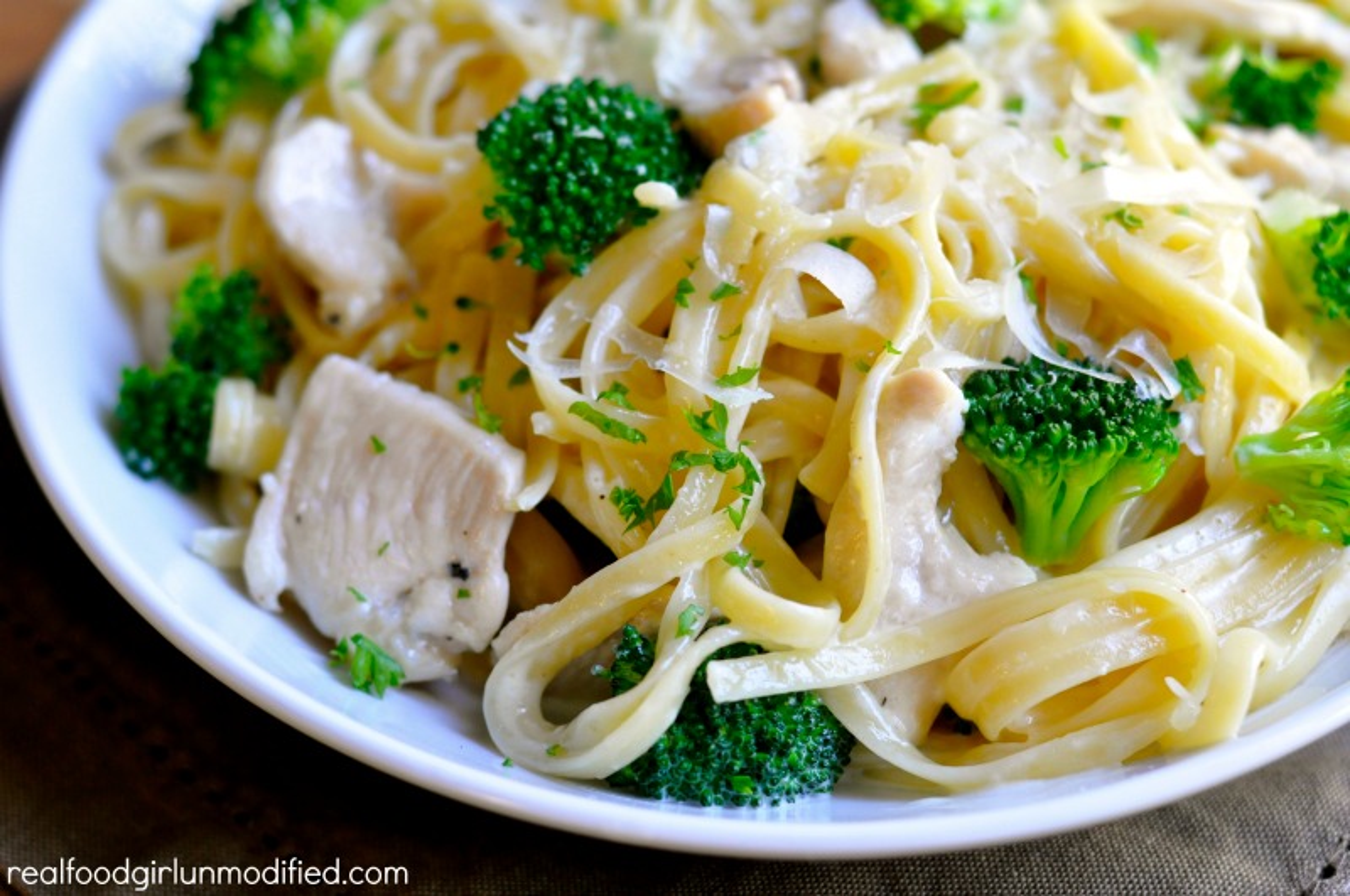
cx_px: 675
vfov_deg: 18.1
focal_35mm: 75
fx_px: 2808
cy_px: 448
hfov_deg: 27.0
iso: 800
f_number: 4
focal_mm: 50
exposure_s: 1/60
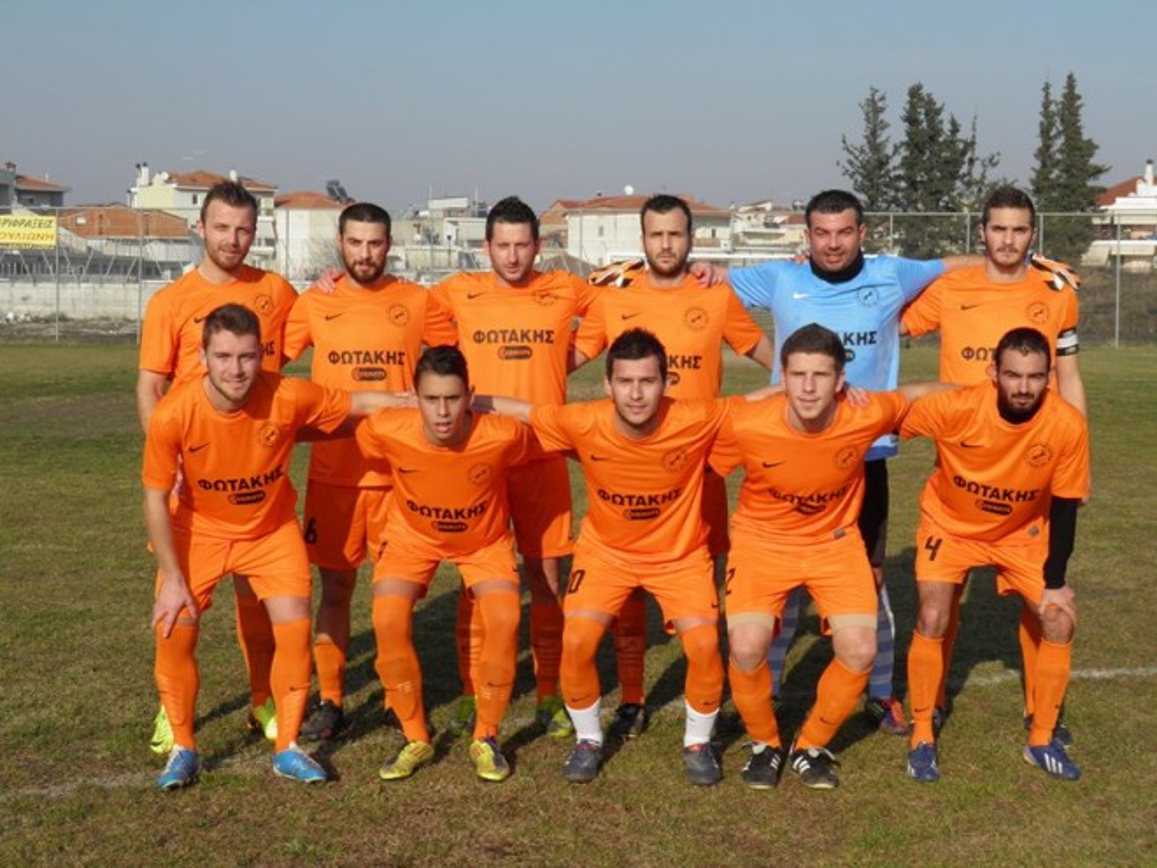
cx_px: 578
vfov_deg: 26.6
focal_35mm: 55
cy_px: 434
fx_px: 1838
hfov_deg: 34.9
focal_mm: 10
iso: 50
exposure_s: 1/400
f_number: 5.8
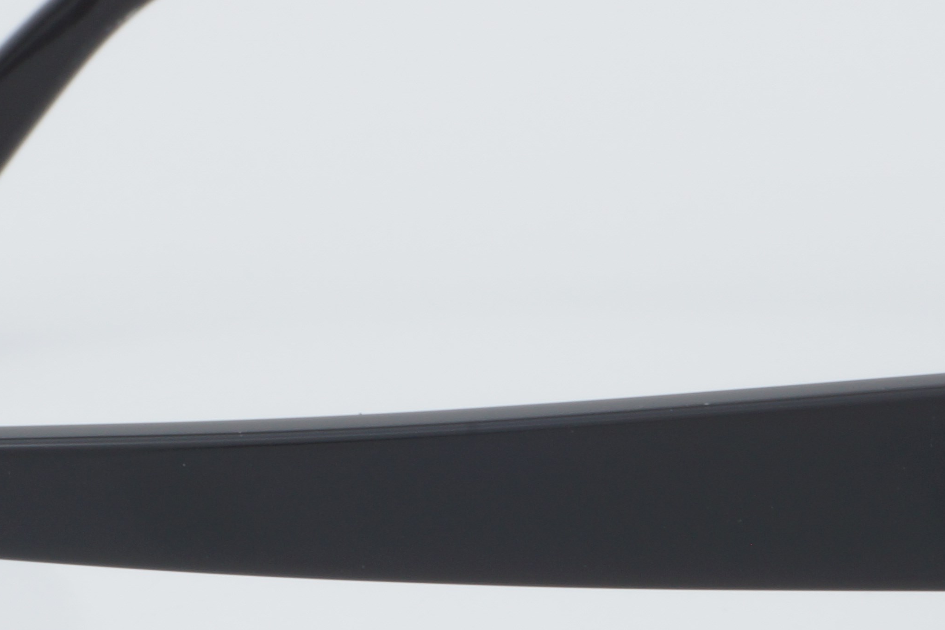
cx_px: 561
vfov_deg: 6.9
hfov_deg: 10.4
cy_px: 354
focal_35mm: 198
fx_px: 5209
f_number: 32
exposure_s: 1/3
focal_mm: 45
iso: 100
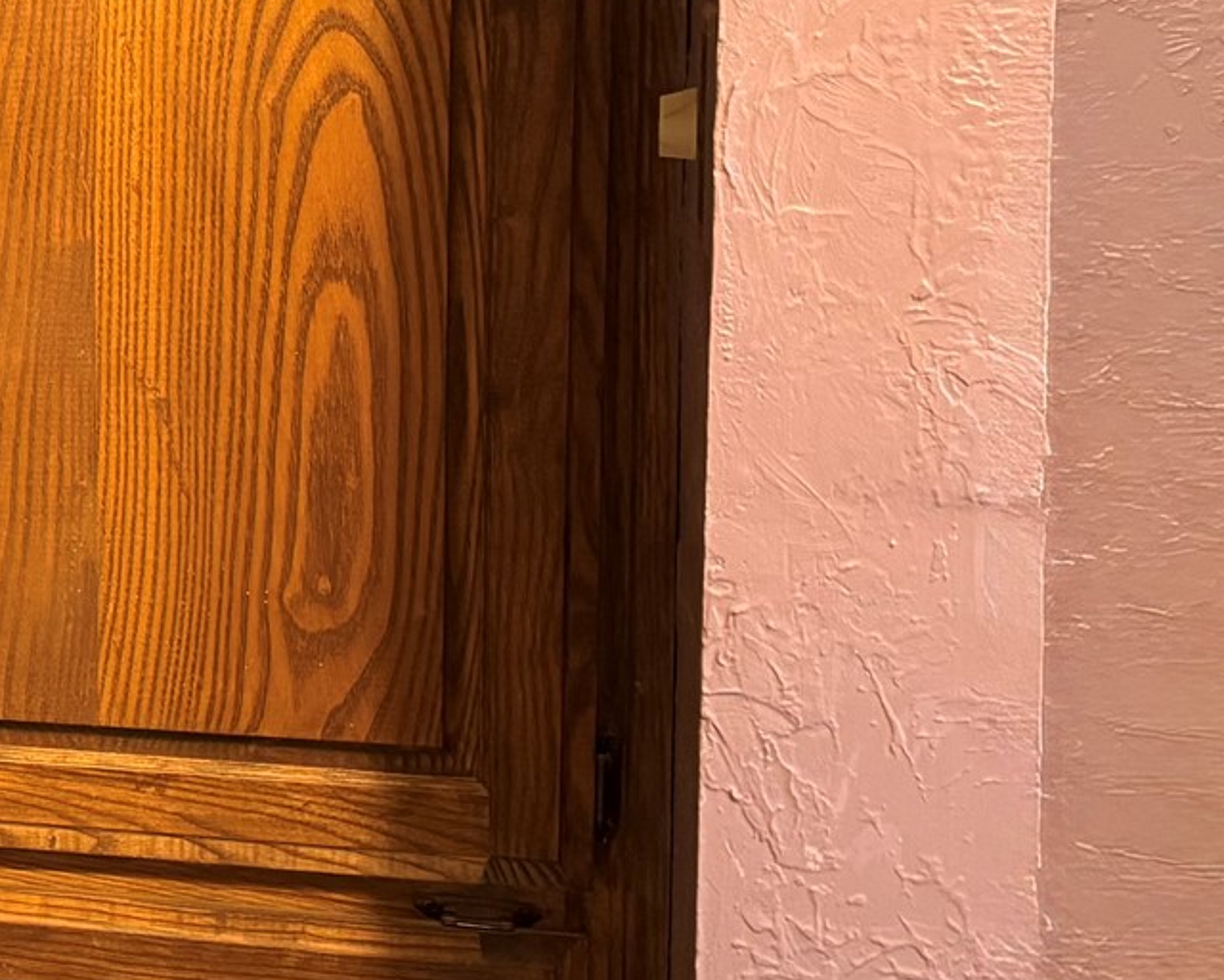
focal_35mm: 75
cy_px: 281
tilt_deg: -7.9
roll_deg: +2.1
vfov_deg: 20.3
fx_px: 2717
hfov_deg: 22.3
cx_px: -430
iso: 640
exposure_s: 1/40
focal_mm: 6.76
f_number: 1.78
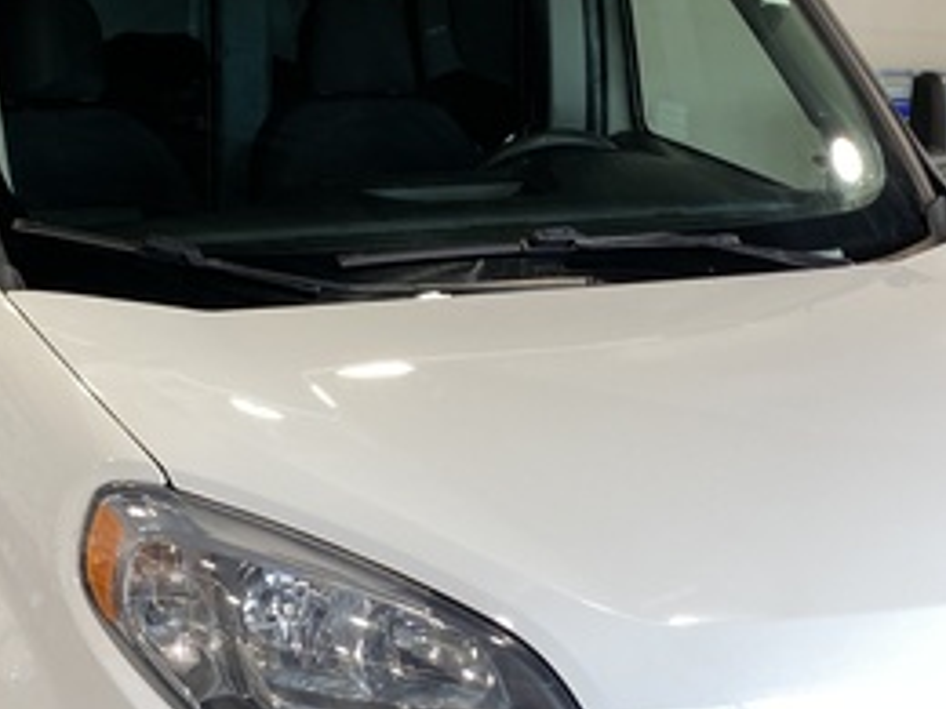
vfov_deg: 19.9
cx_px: 326
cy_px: 393
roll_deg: -0.5
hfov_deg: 26.2
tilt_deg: -12.2
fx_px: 2022
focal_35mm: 74
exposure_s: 1/120
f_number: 1.8
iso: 32
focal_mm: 4.25
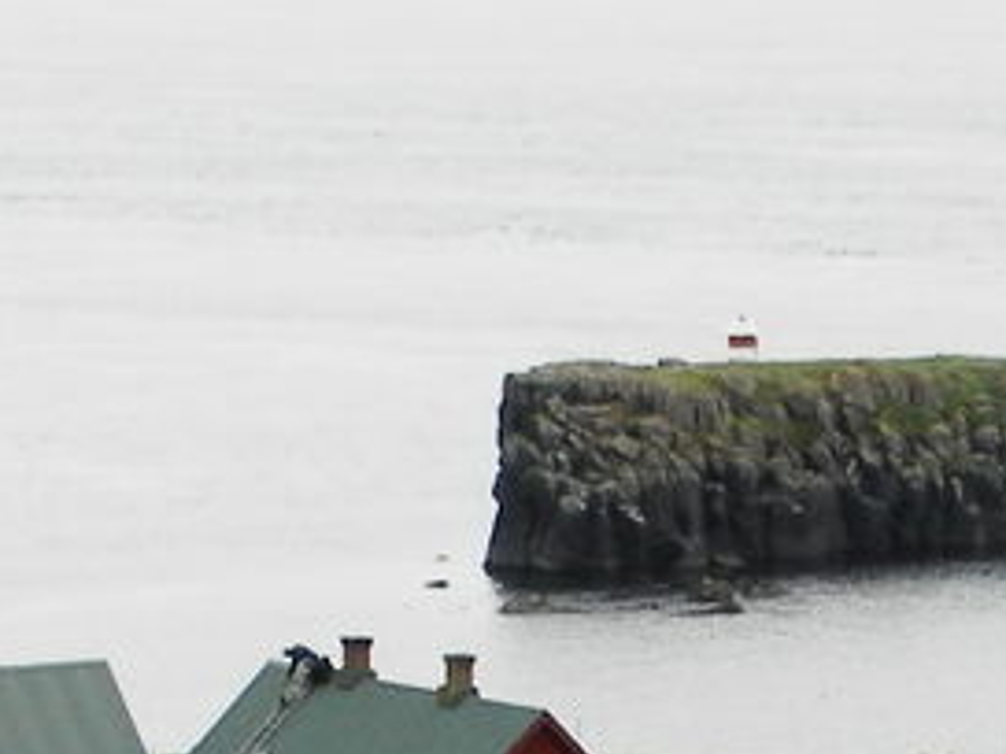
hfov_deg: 7.0
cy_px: 1113
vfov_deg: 5.2
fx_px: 8195
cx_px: 847
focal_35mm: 282
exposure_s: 1/400
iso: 80
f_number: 3.5
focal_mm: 7.2
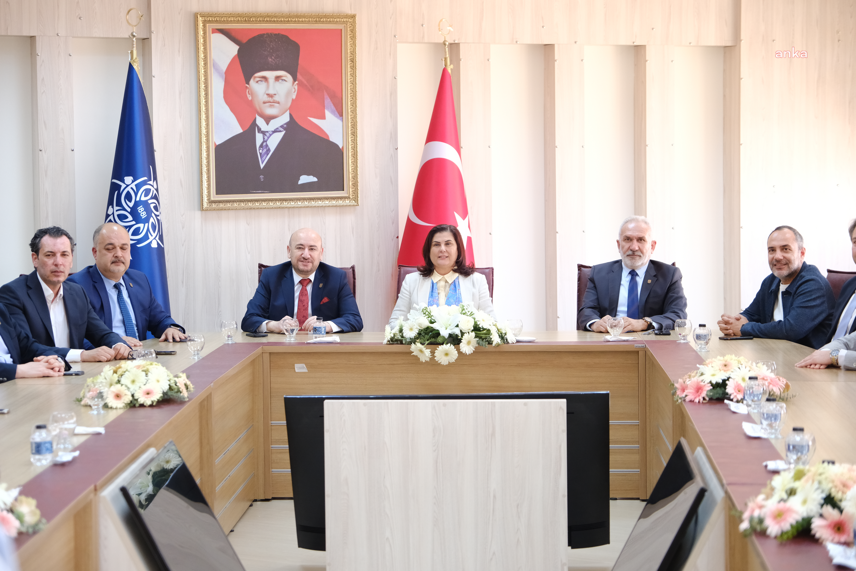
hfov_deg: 24.5
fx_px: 1973
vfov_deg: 16.5
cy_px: 286
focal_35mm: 83
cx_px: 428
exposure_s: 1/125
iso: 1600
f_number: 2.8
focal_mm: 55
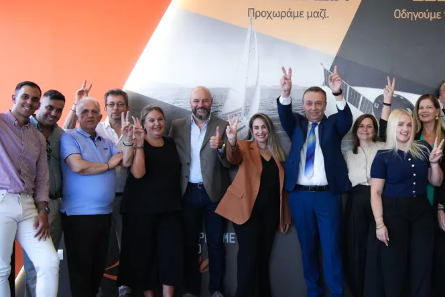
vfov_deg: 25.1
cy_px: 164
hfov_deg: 36.4
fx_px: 668
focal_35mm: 54
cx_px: 308
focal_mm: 35
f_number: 10
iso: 3200
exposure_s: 1/200
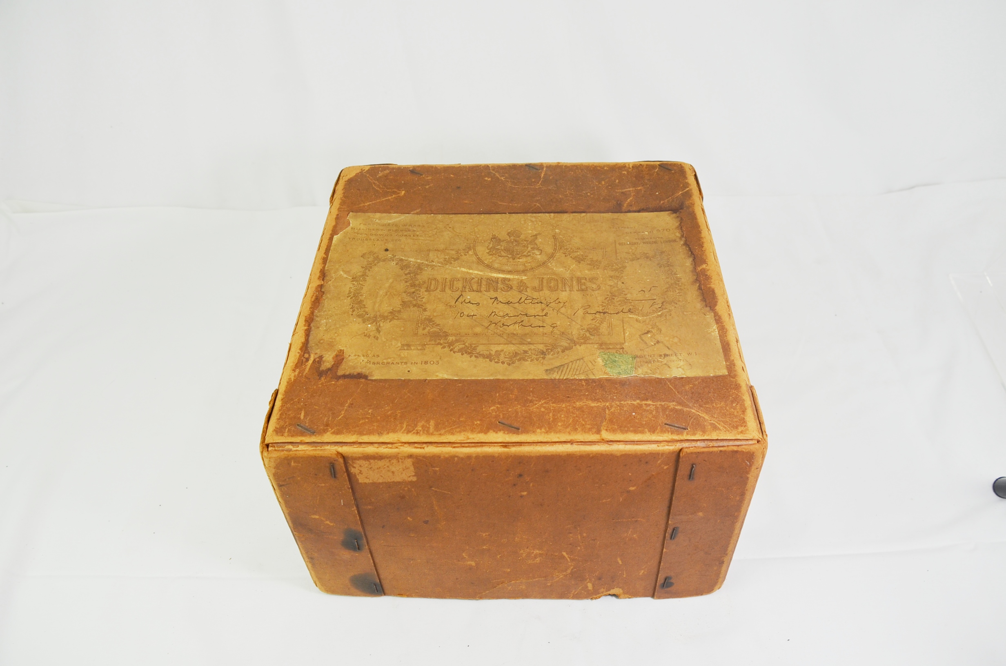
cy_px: 333
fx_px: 837
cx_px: 503
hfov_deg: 62.0
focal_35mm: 30
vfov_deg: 43.4
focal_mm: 20
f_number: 5.6
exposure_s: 1/125
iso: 200
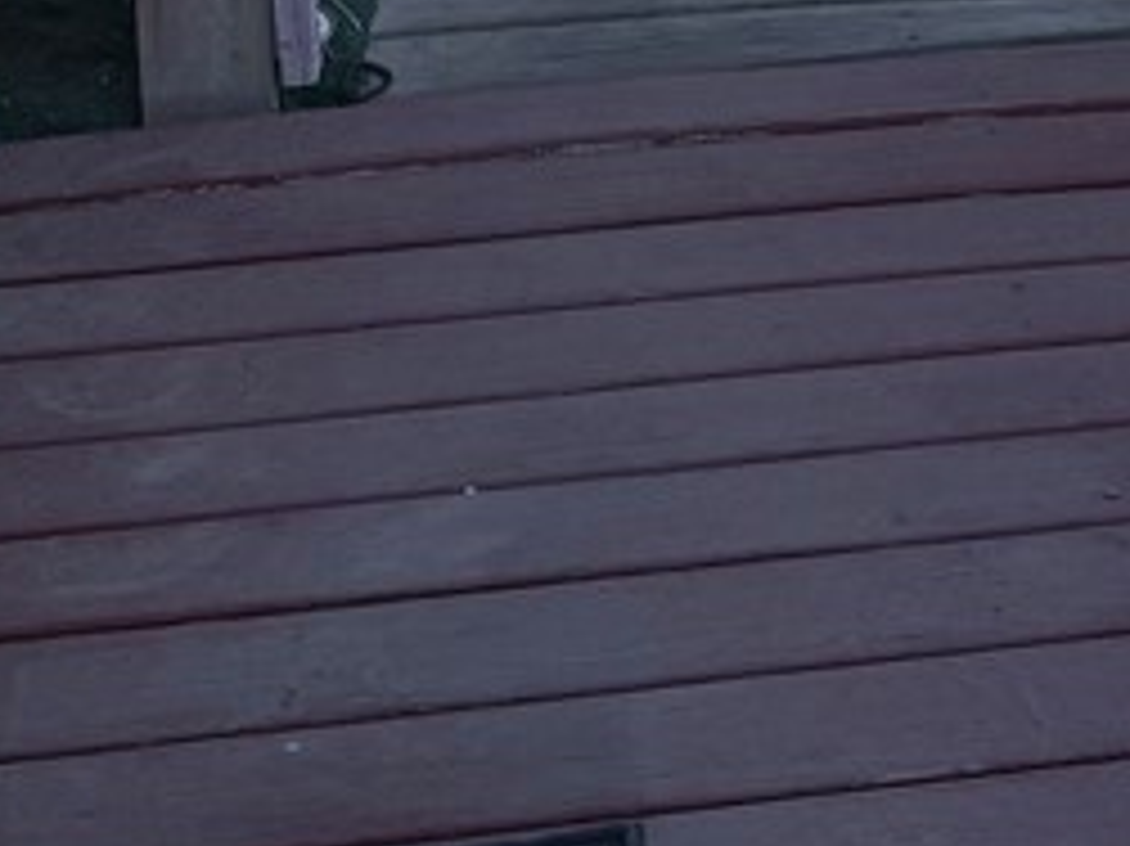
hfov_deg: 19.8
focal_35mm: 98
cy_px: -756
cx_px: 887
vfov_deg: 13.3
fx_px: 3198
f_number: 1.78
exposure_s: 1/2299
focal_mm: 6.76
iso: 100
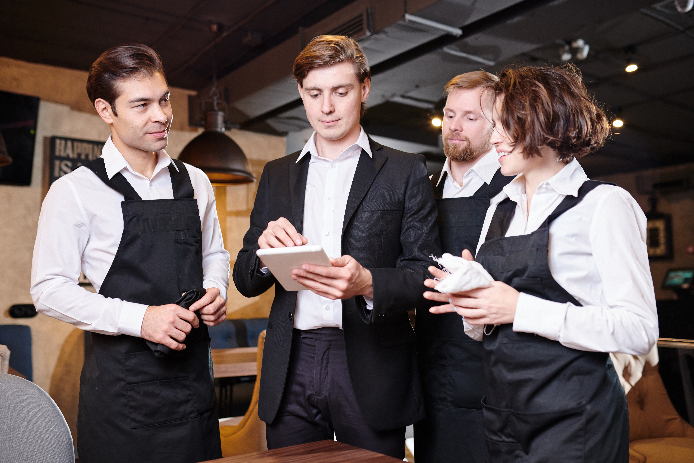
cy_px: 232
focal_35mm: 35
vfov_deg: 37.9
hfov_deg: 54.4
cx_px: 347
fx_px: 675
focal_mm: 35
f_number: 2.8
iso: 800
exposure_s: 1/160
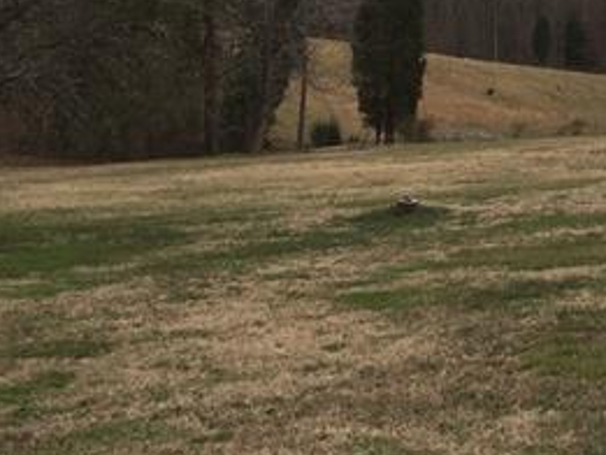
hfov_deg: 25.2
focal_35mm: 71
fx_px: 1244
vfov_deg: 20.2
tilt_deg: +3.0
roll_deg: -0.6
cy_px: 21
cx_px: 687
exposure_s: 1/791
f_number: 2.2
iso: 32
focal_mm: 4.15
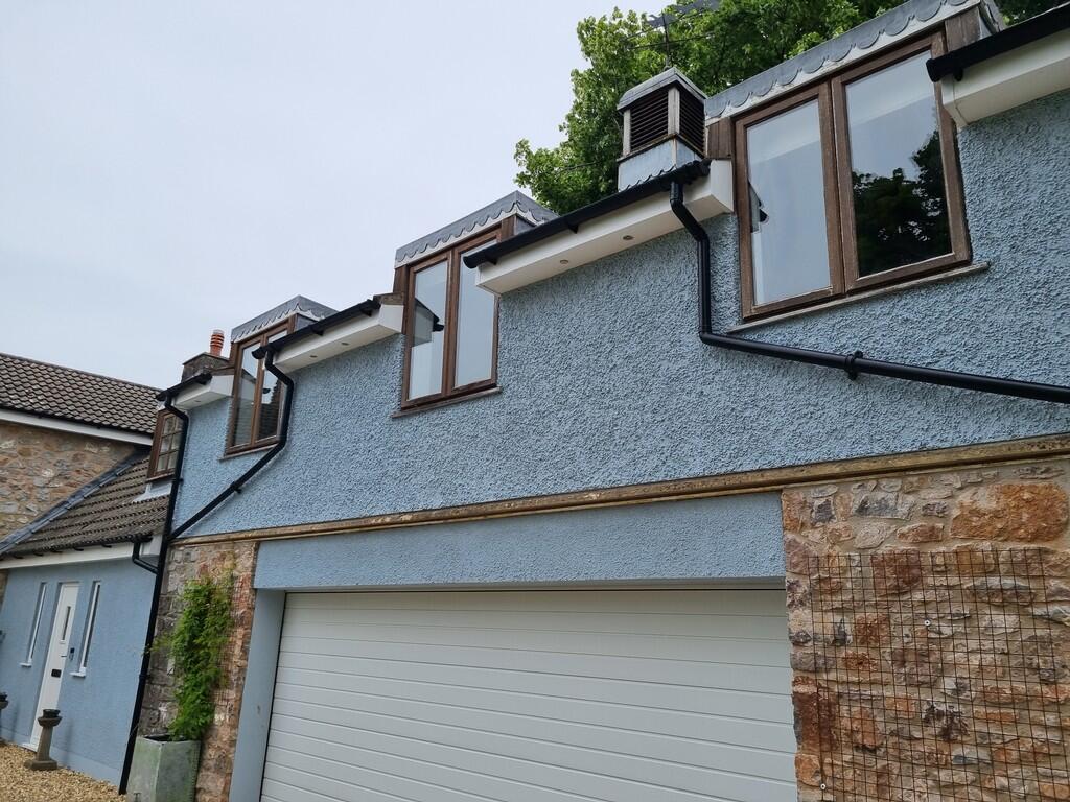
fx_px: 804
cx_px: 535
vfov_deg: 53.1
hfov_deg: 67.3
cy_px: 401
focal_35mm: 26
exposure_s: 1/2664
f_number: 1.8
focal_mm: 5.4
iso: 50
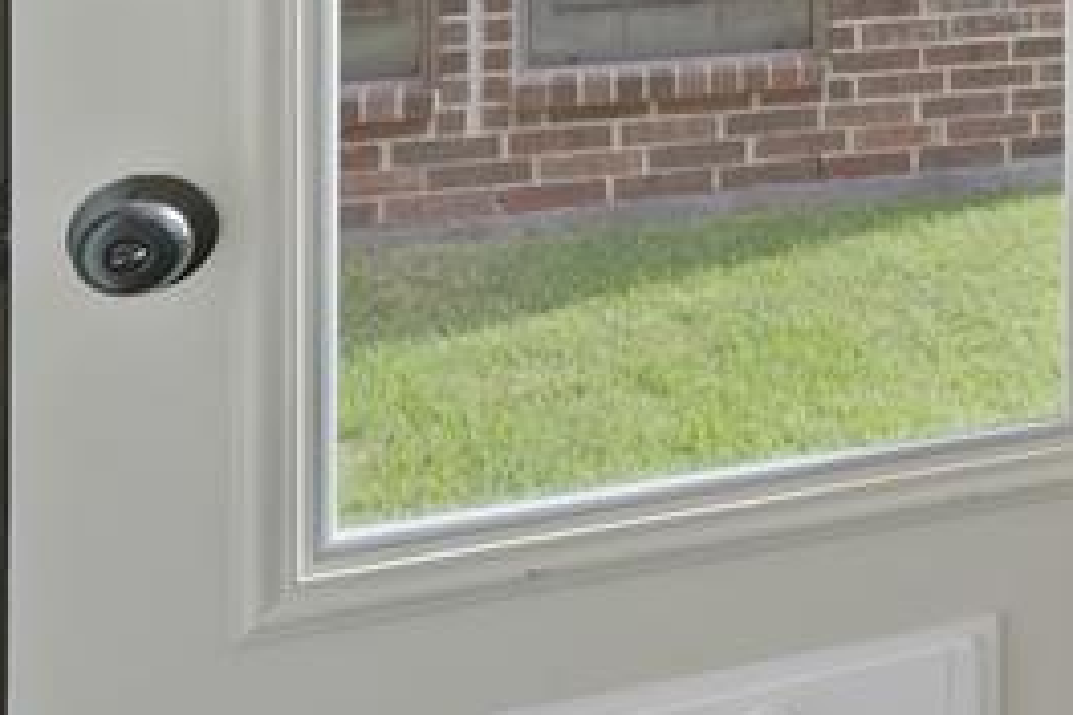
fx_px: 1967
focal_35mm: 66
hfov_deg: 22.1
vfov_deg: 18.9
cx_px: 1809
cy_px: -252
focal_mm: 17
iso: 640
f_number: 9
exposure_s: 1/10
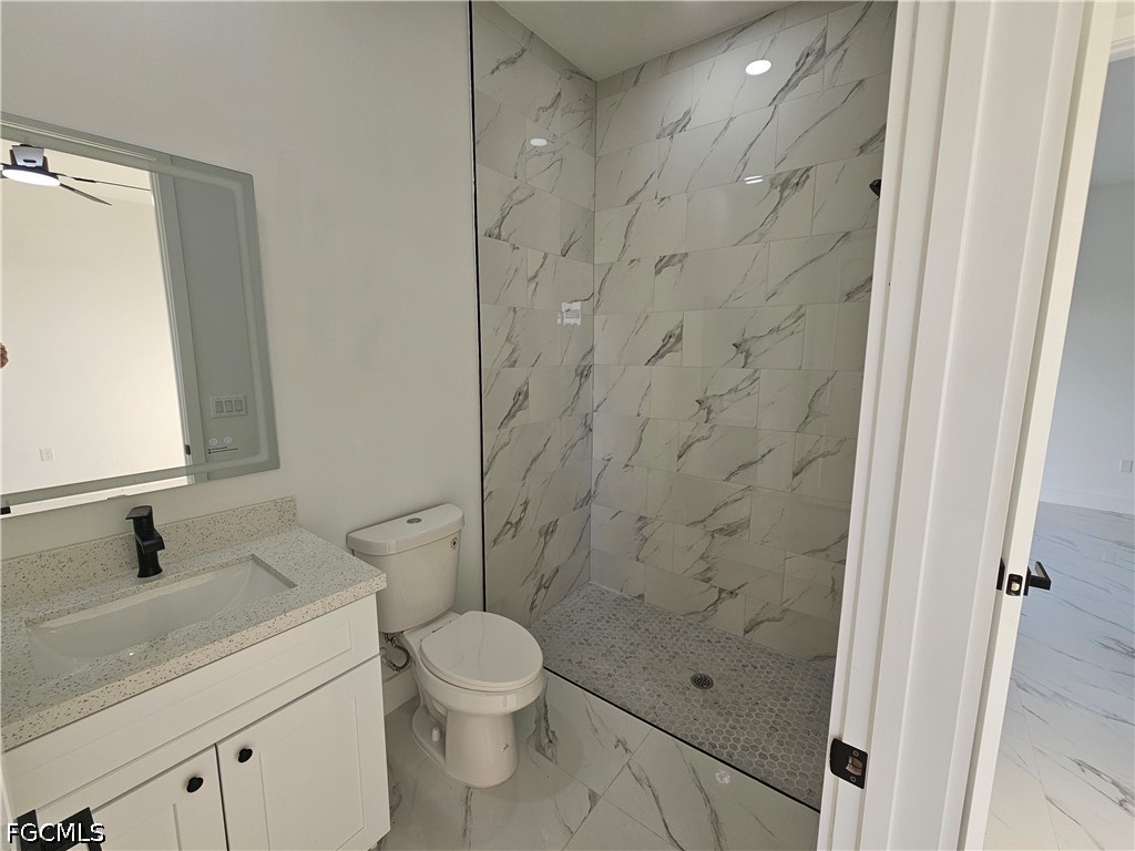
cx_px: 568
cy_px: 426
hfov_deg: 106.2
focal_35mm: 13
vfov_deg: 89.9
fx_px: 426
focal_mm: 2.2
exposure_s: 1/120
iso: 50
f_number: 2.2
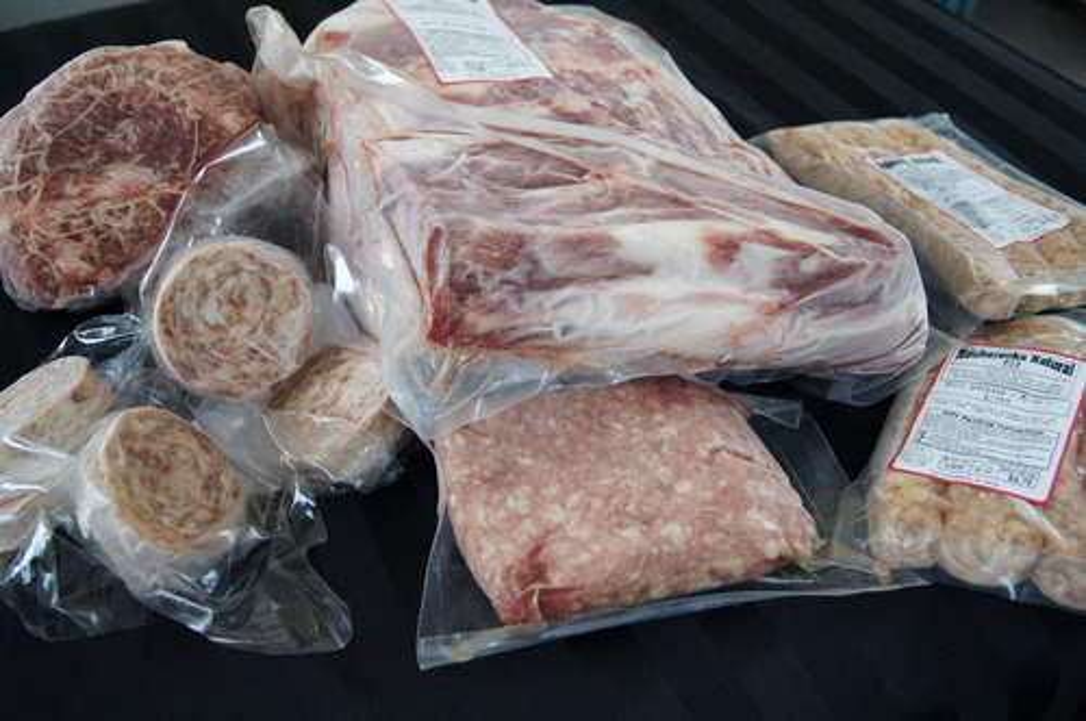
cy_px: 360
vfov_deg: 31.8
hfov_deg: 46.5
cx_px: 543
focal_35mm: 42
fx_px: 1265
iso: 320
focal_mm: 28
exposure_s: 1/160
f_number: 4.5
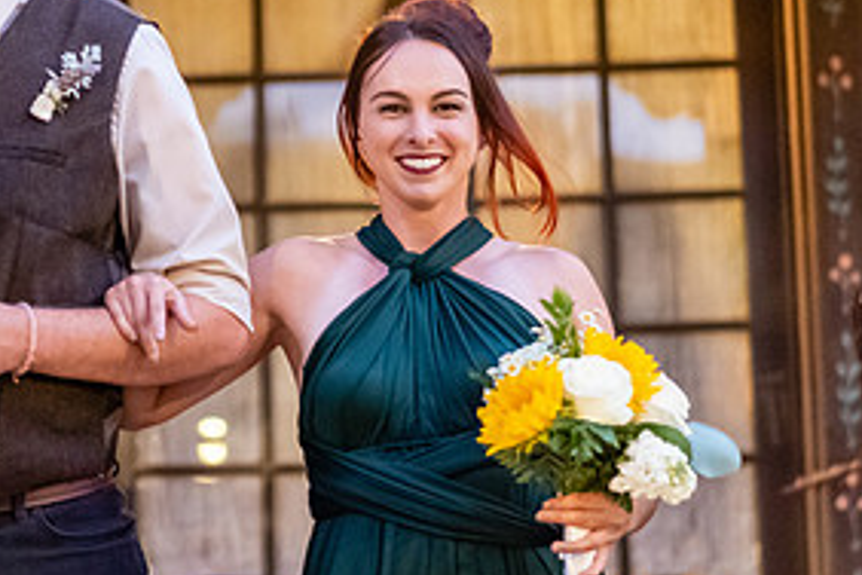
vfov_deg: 12.1
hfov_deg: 18.0
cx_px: 217
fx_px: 2706
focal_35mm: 113
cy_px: 203
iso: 2500
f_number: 1.8
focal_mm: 55
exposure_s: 1/200
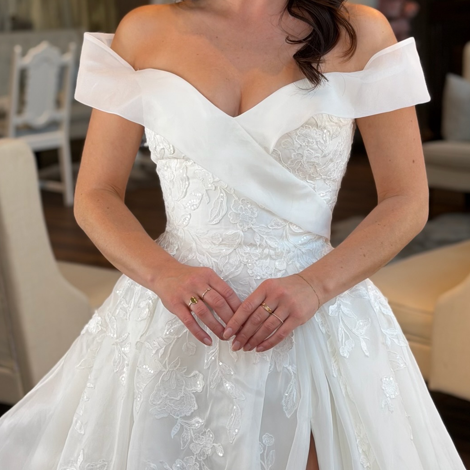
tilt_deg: -7.6
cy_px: 128
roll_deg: +0.8
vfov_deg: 20.7
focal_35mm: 83
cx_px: 275
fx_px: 1275
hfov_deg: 20.9
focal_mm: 6.76
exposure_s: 1/221
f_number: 1.78
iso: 64
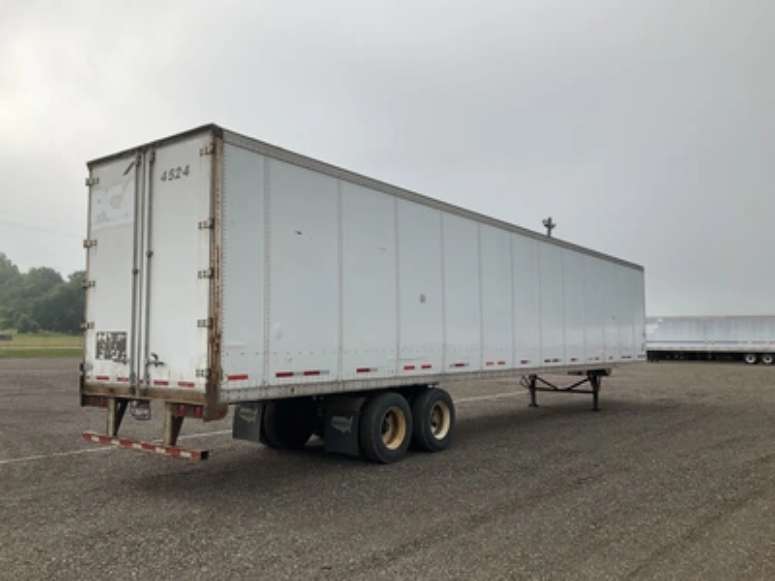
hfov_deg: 61.7
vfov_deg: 48.2
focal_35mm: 29
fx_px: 649
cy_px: 290
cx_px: 388
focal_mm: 3
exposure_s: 1/2427
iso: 25
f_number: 1.8
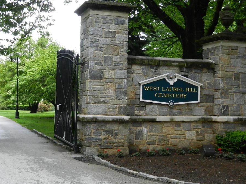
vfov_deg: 24.4
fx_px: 426
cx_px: 119
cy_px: 91
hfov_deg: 32.2
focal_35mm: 60
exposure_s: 1/200
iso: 640
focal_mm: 9.4
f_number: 4.4
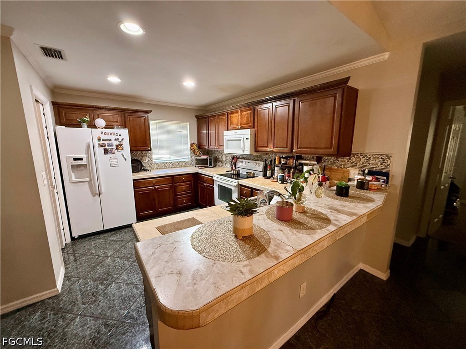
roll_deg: +1.1
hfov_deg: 102.1
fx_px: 188
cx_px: 233
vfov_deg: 85.7
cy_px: 174
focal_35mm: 14
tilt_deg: -8.4
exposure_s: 1/60
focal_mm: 2.22
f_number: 2.2
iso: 400
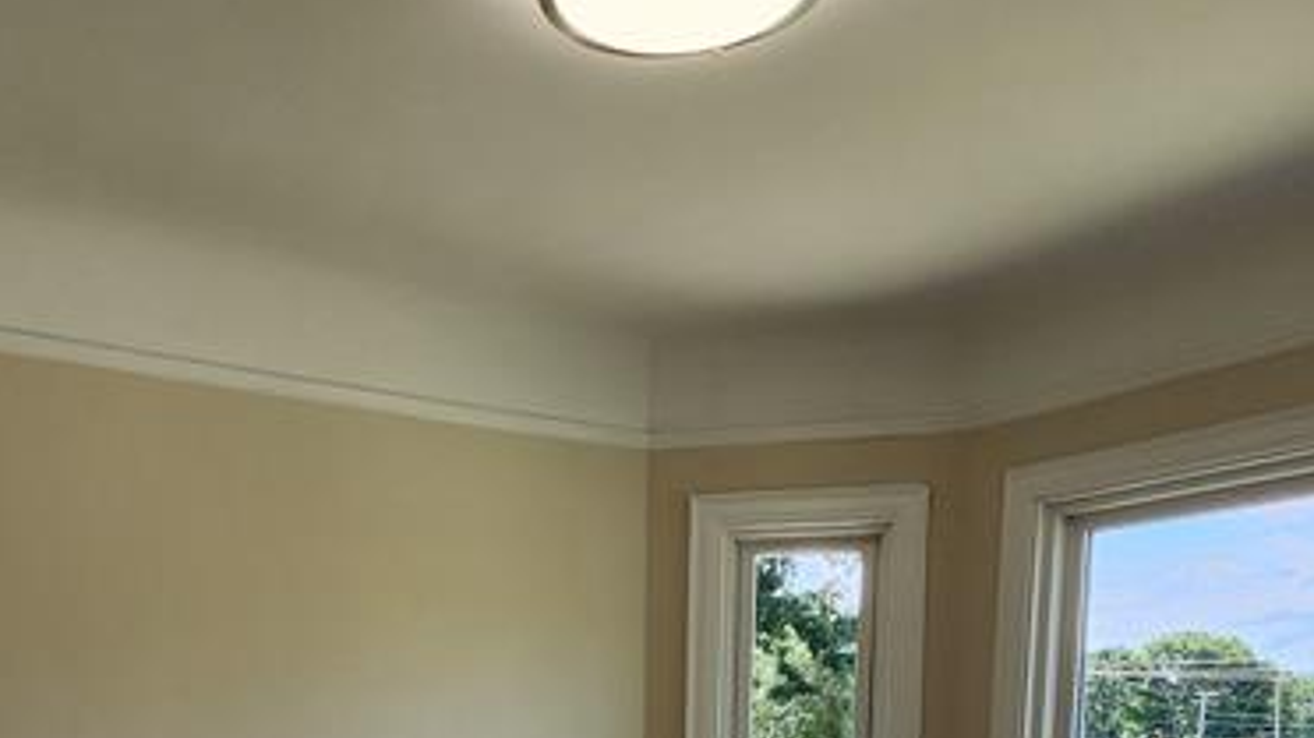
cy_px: 989
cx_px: 530
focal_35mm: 39
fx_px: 1358
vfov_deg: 25.6
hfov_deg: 51.3
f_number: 2.2
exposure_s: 1/120
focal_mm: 1.74
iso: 32
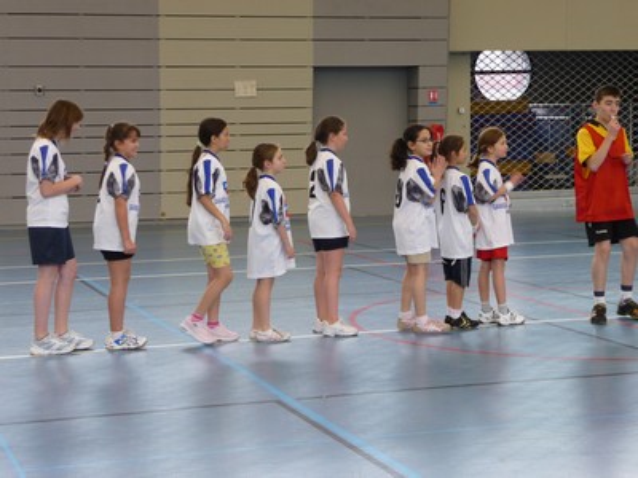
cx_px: 319
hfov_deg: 22.0
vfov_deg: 16.6
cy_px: 239
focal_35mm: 89
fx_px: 1640
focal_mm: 15.2
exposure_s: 1/40
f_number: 4.7
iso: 160
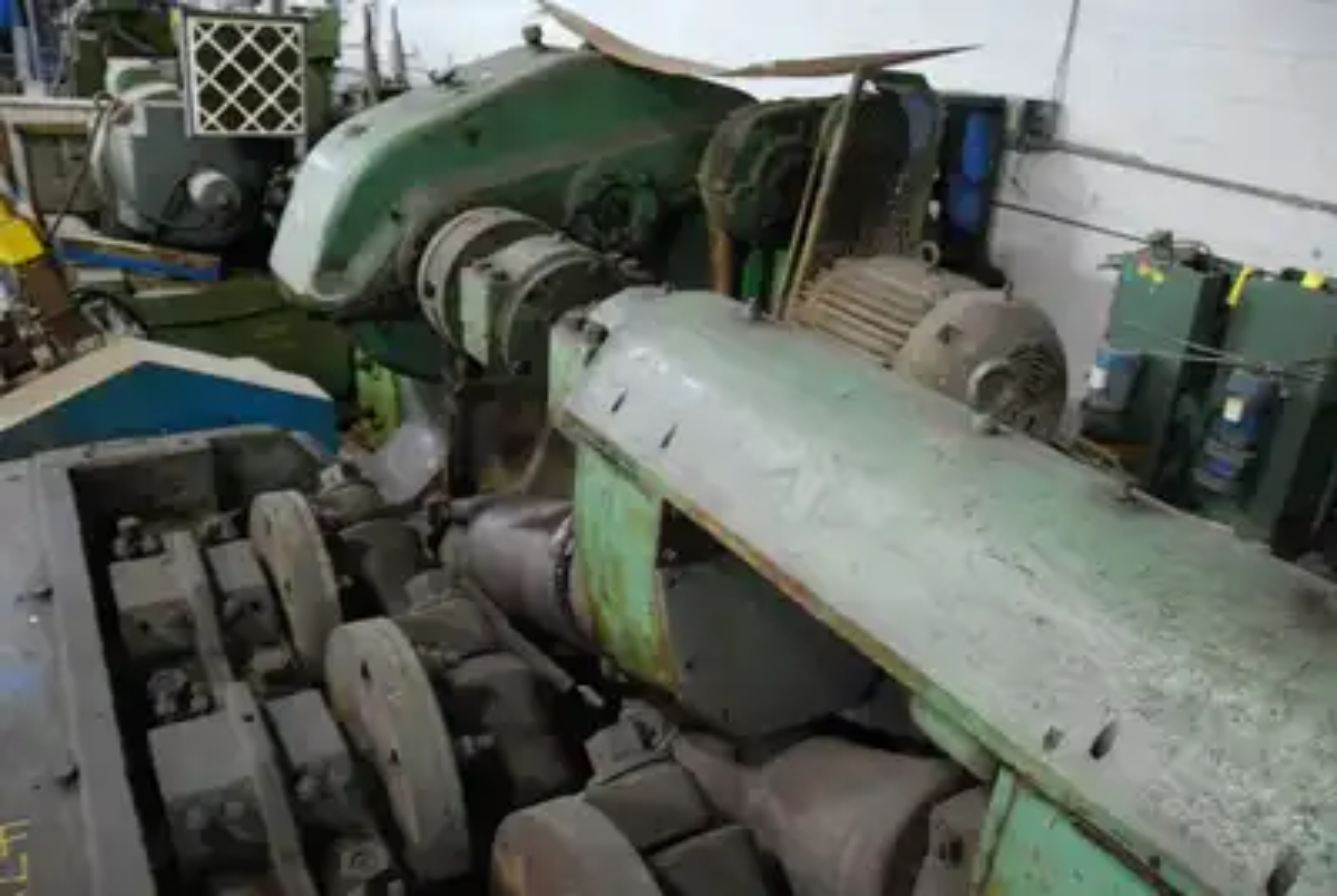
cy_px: 448
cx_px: 668
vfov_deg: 48.1
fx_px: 1004
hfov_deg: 67.3
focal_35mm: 27
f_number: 3.5
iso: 1600
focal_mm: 18
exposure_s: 1/13
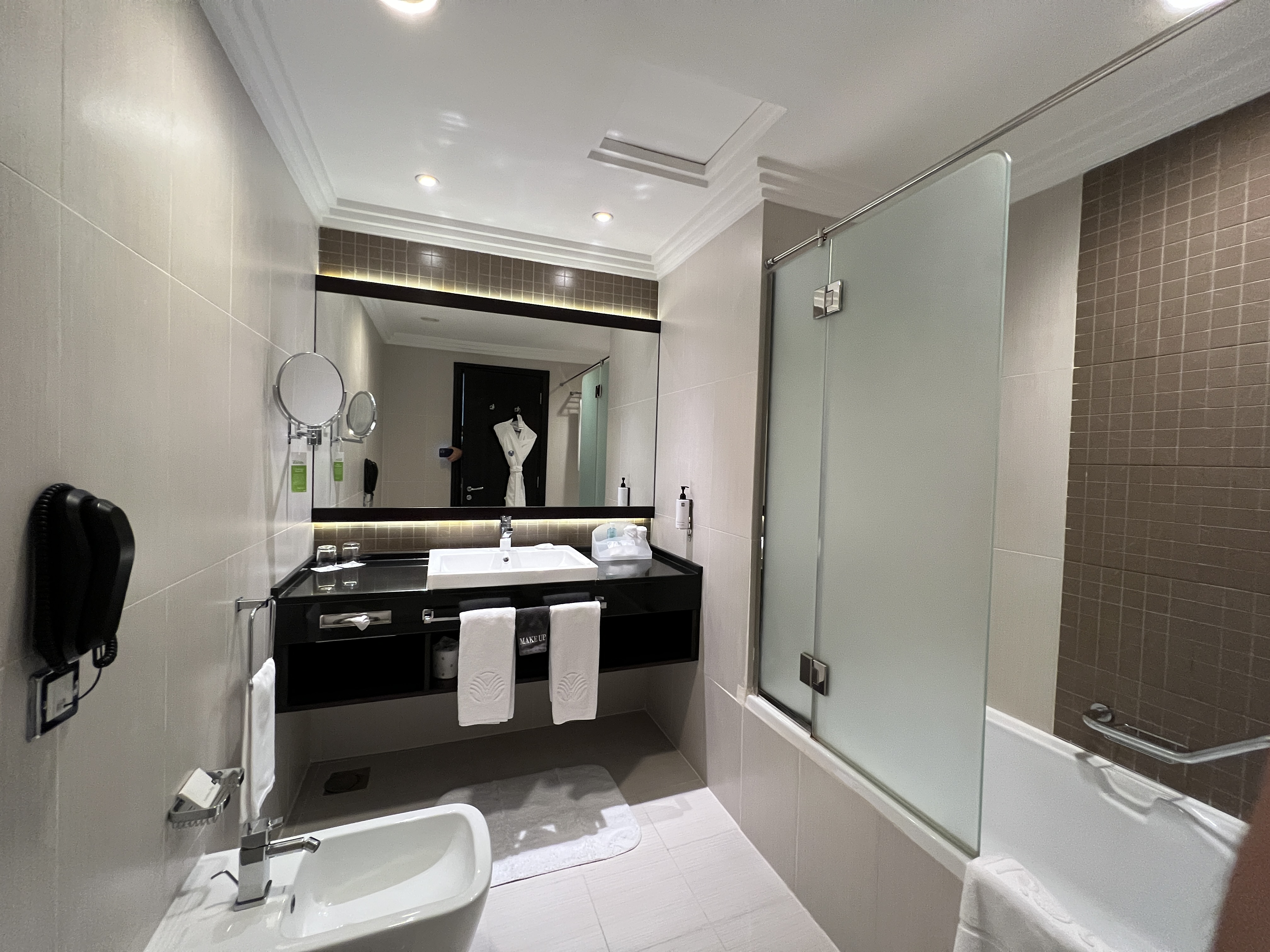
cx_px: 635
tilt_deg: -3.6
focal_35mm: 13
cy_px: 476
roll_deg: -2.2
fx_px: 477
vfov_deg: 89.9
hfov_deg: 106.2
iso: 400
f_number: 1.8
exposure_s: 1/50
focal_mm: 1.57
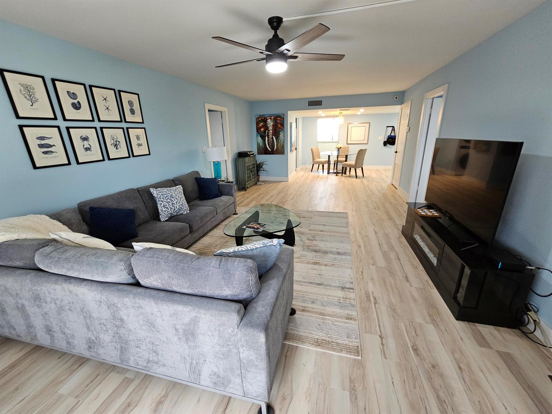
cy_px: 207
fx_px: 207
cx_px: 276
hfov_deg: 106.2
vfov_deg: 89.9
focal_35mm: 13
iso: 250
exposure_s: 1/60
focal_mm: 2.2
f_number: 2.2
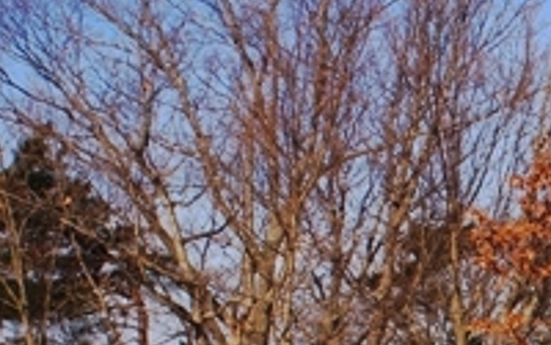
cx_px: 683
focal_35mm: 110
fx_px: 1652
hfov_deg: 17.9
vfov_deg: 11.6
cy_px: 451
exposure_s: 1/320
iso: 200
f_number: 13
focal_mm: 18
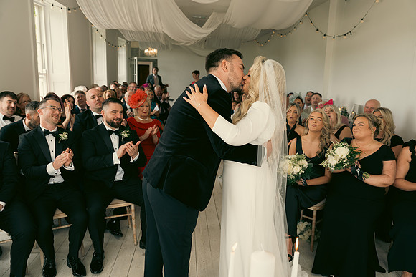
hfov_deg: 65.5
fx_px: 324
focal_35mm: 28
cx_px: 208
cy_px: 138
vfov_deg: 46.4
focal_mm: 28
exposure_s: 1/160
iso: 320
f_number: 3.5
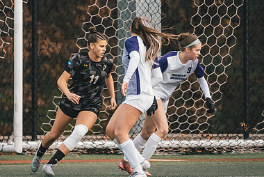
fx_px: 5225
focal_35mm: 712
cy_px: 78
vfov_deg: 1.9
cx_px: 86
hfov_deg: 2.9
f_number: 6.3
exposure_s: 1/800
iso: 800
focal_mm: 400
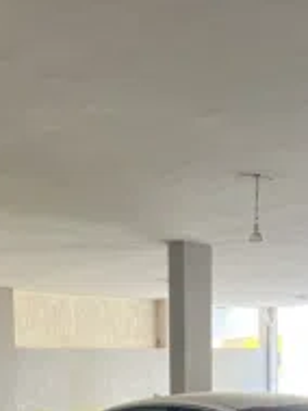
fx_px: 652
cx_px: 65
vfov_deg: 31.7
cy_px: 431
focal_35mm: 55
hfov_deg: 26.1
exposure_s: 1/121
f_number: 1.5
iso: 100
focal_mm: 5.7
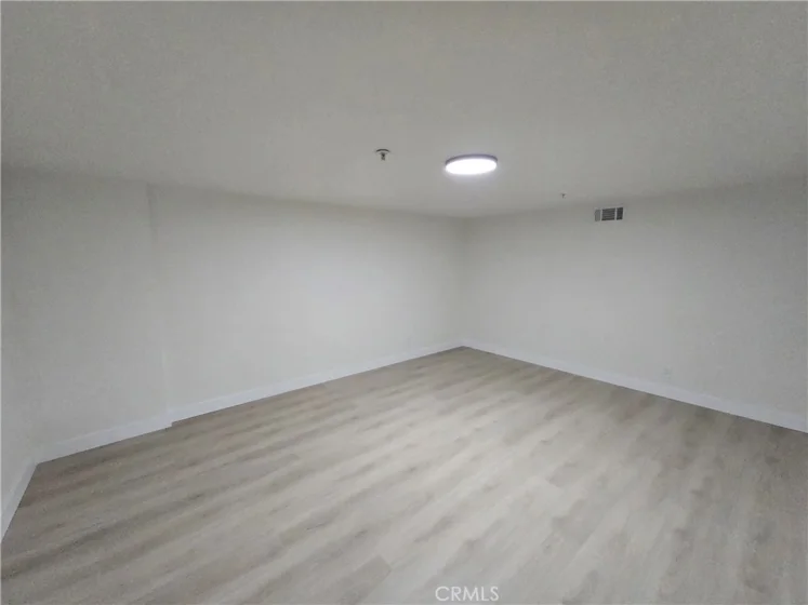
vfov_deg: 89.9
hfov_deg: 106.2
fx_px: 303
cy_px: 302
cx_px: 404
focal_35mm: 13
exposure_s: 1/60
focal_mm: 2.2
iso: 640
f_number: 2.2
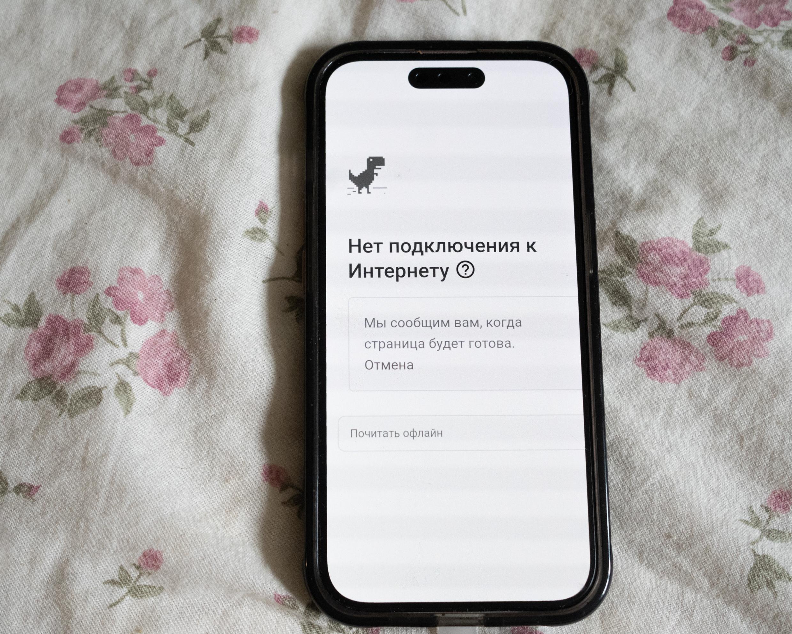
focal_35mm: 41
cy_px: 320
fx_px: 961
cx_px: 352
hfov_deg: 44.7
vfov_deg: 36.5
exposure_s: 1/320
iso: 2500
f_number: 5
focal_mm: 24
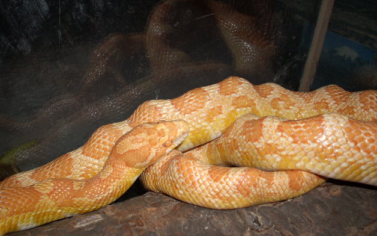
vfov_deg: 32.0
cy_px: 116
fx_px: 411
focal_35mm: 40
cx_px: 185
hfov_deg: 49.3
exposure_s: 1/60
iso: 64
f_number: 5.6
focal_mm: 6.2
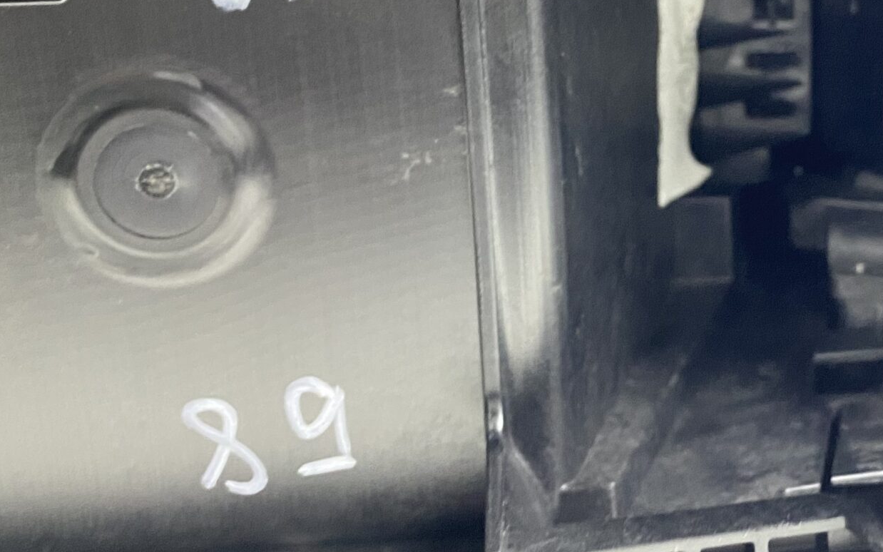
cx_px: 843
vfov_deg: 22.5
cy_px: 141
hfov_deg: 33.2
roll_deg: +3.9
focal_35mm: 57
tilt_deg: -13.2
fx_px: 1372
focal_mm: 4.25
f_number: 1.8
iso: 320
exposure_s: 1/50
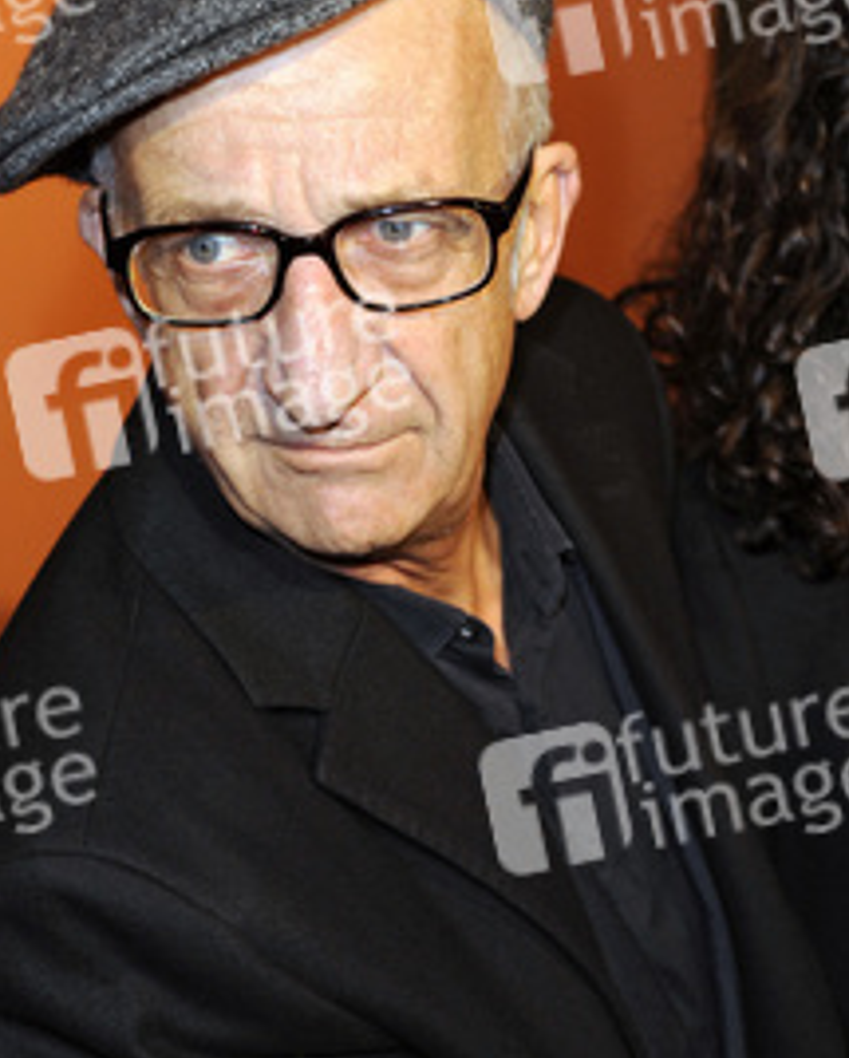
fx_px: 3073
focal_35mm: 98
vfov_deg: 19.5
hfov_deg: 15.7
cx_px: 326
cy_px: 584
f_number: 5.6
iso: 800
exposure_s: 1/200
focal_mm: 70
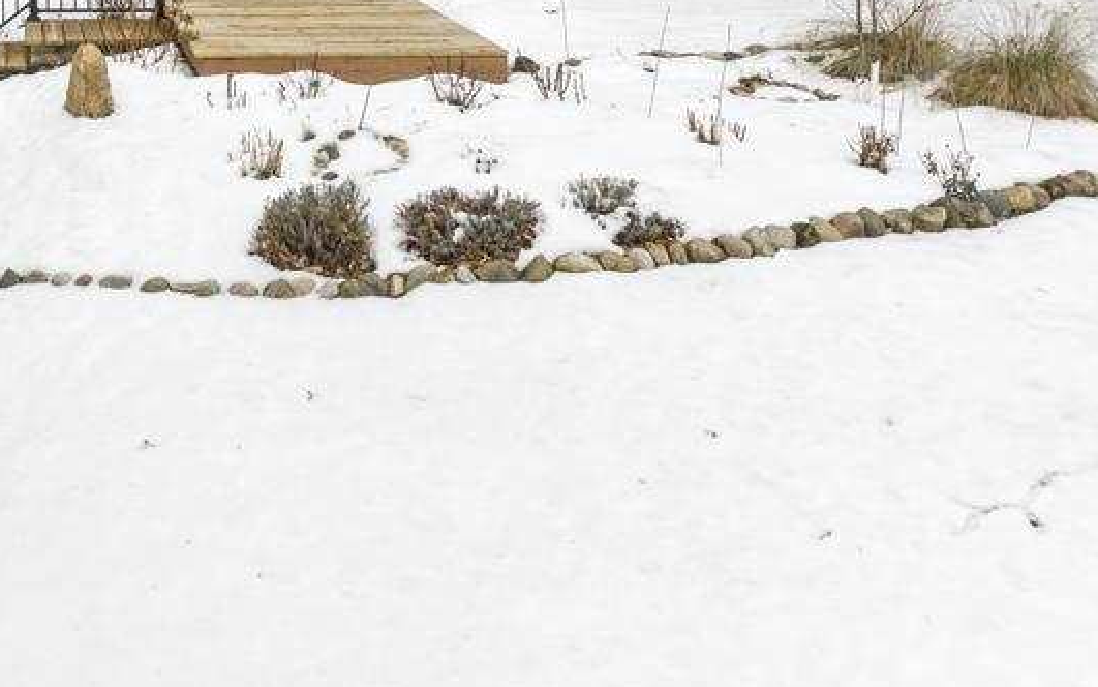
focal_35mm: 49
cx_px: 112
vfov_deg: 24.5
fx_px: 1466
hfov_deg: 38.3
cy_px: -82
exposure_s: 1/800
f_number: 2.8
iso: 100
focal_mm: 12.29
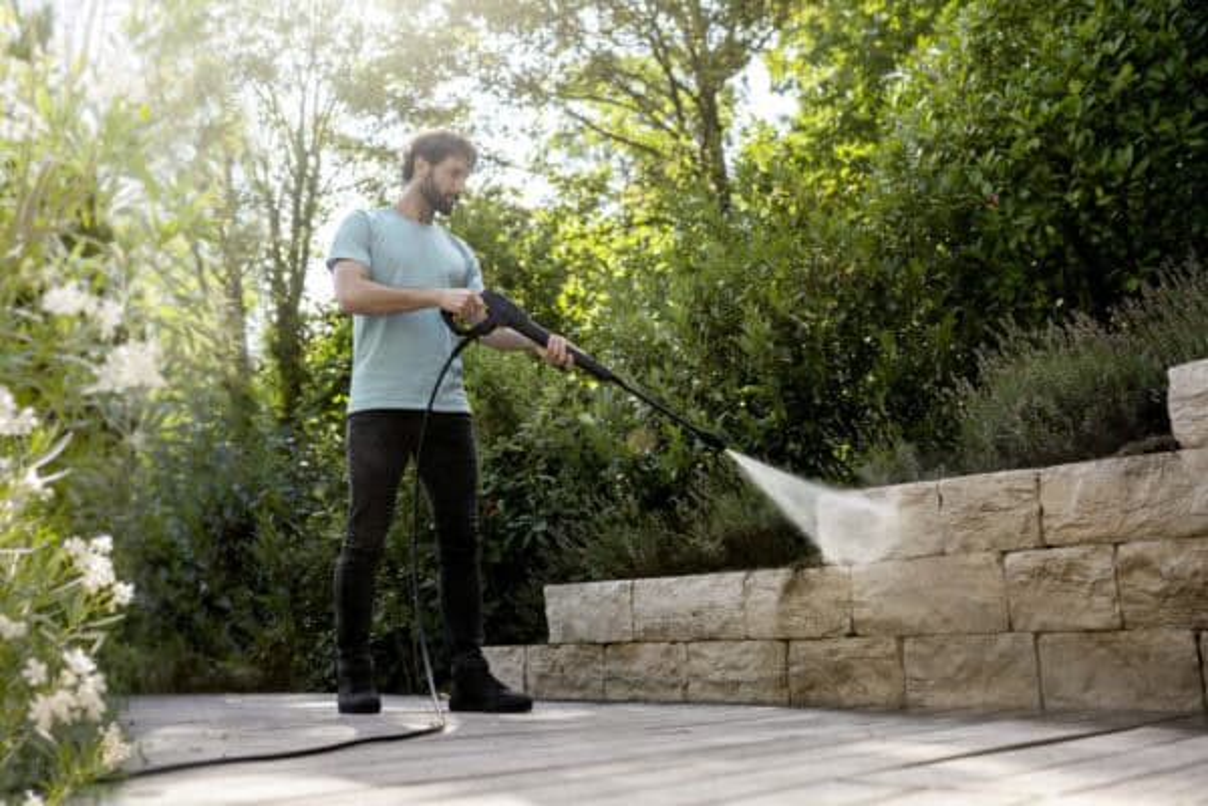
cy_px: 403
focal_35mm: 35
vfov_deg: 37.9
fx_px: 1174
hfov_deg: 54.4
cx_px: 604
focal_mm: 35
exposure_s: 1/800
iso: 64
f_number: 2.5
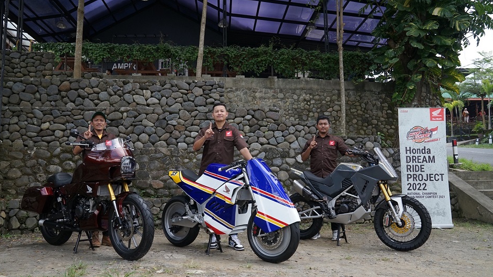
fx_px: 366
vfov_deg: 41.4
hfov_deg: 67.9
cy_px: 151
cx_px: 240
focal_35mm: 28
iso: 640
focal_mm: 26
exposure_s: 1/125
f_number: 9
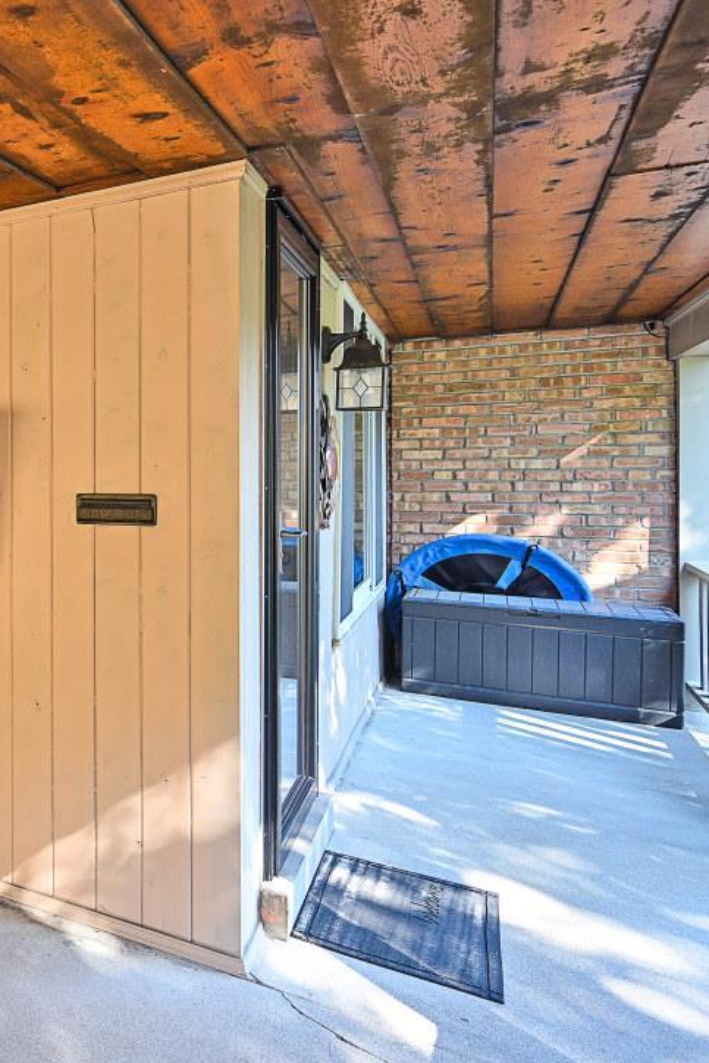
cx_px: -304
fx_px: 856
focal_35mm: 29
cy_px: 474
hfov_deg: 30.3
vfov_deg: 63.5
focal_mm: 14
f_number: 4
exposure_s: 1/60
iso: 200
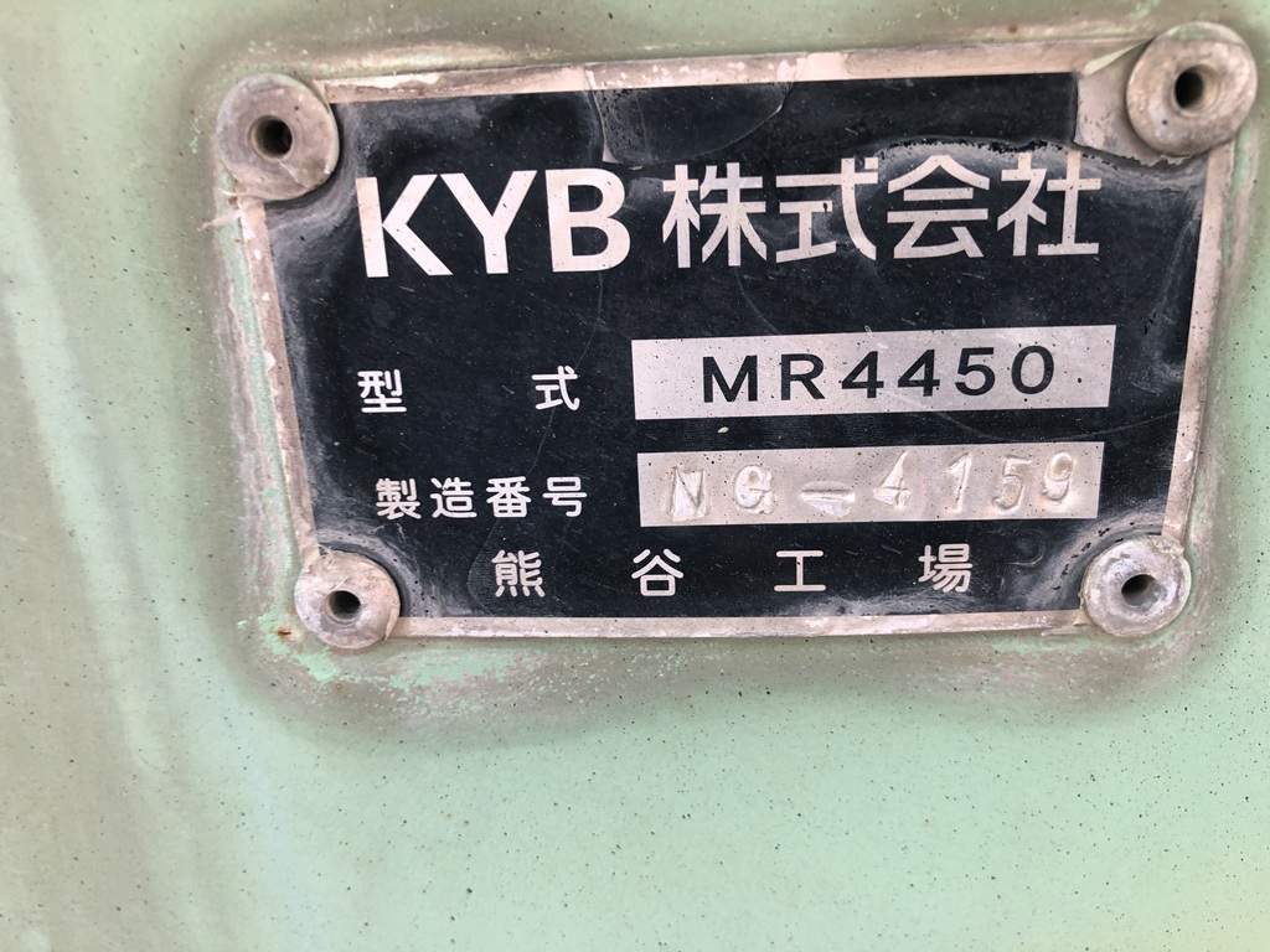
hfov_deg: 63.4
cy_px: 476
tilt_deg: +13.7
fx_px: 1027
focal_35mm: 28
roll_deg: -1.2
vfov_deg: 49.7
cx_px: 635
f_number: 1.8
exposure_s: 1/140
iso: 20
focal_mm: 4
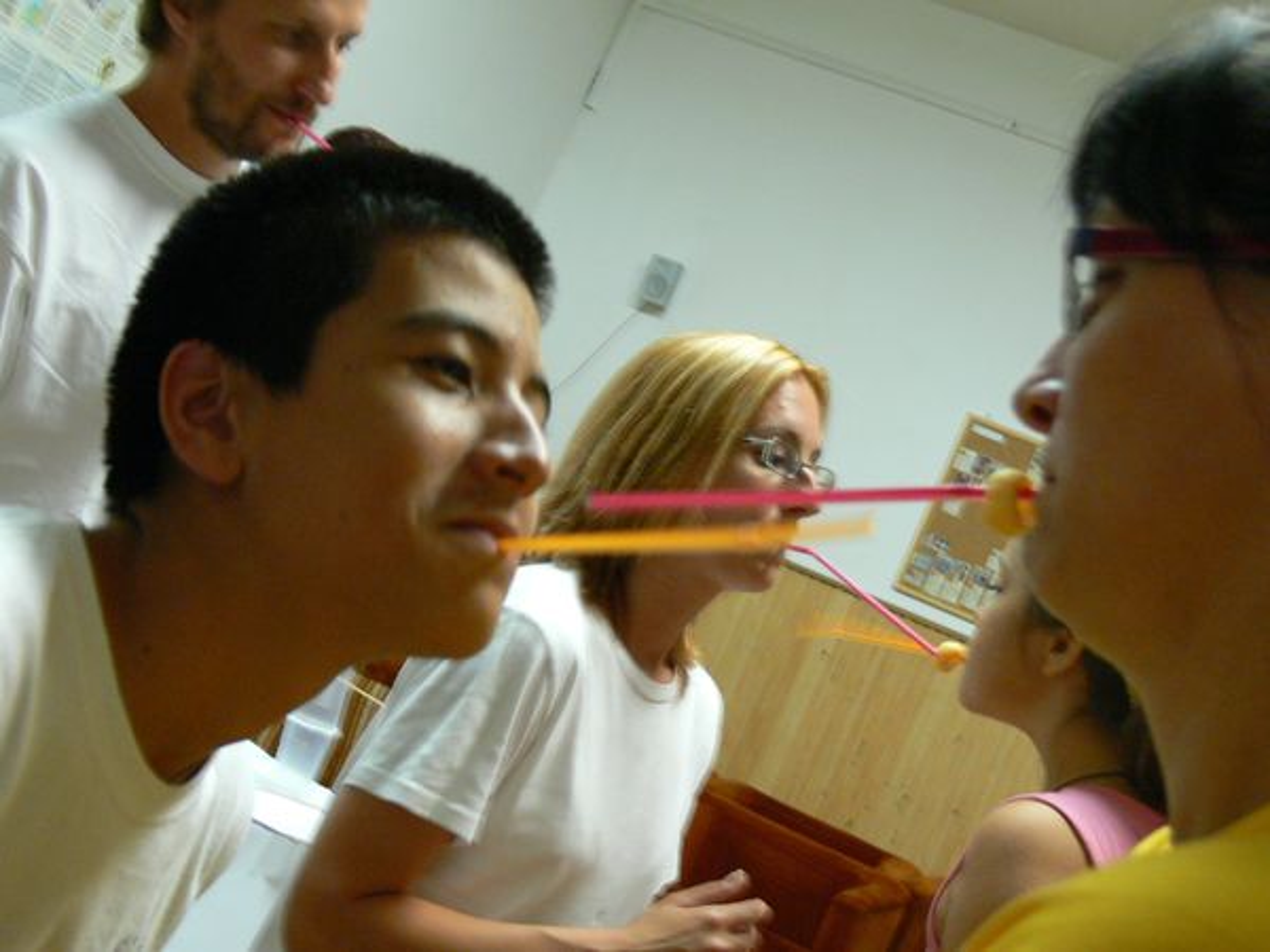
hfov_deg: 39.7
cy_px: 476
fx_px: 1761
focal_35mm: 48
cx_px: 635
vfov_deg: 30.3
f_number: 3.2
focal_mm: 9.2
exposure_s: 1/13
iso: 200
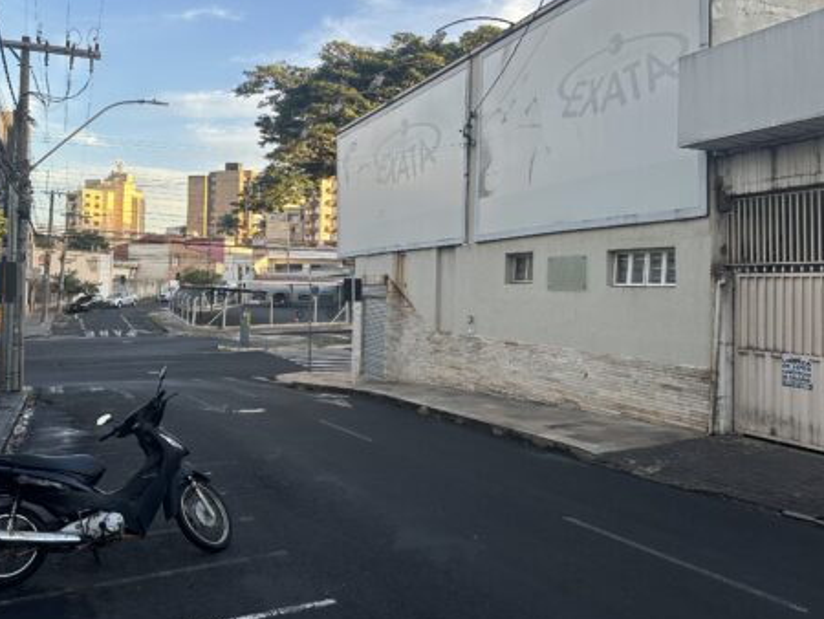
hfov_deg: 56.7
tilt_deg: +2.9
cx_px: 379
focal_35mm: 32
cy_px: 266
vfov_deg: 44.1
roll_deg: -1.3
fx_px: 762
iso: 80
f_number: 1.78
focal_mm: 6.86
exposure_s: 1/428
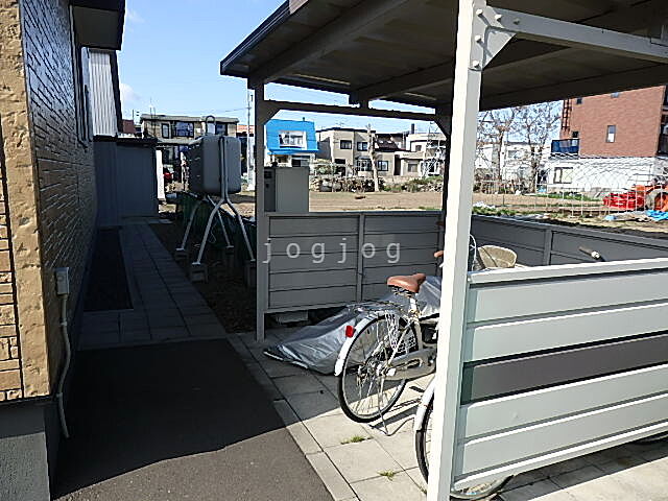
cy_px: 250
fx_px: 482
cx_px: 334
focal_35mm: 25
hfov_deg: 69.4
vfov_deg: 54.9
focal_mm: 4.5
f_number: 8.7
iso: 125
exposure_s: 1/160
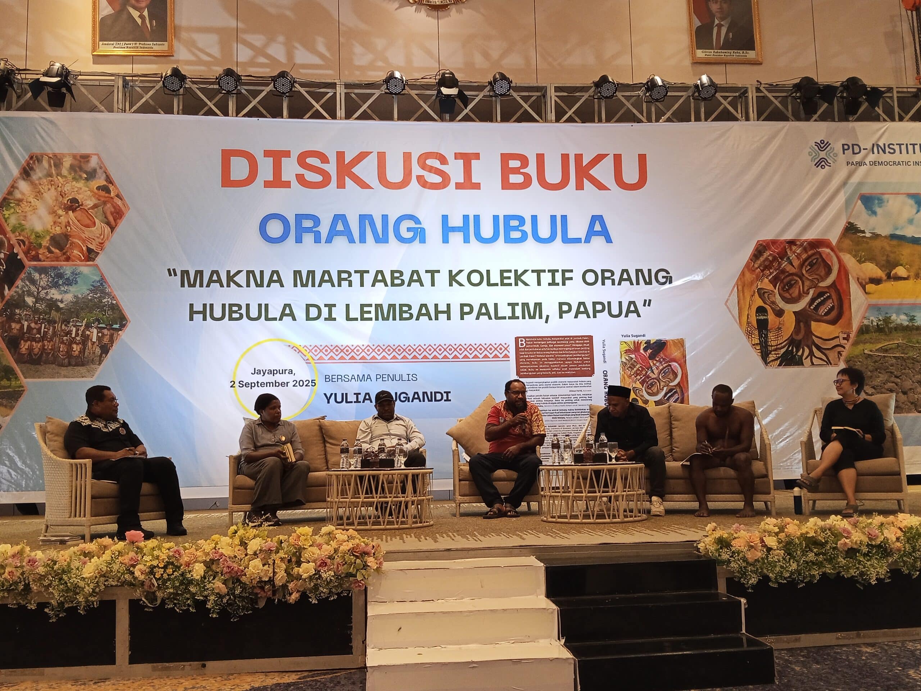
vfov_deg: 42.9
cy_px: 346
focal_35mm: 33
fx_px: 878
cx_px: 460
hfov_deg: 55.4
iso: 400
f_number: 1.8
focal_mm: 3.98
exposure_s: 1/50
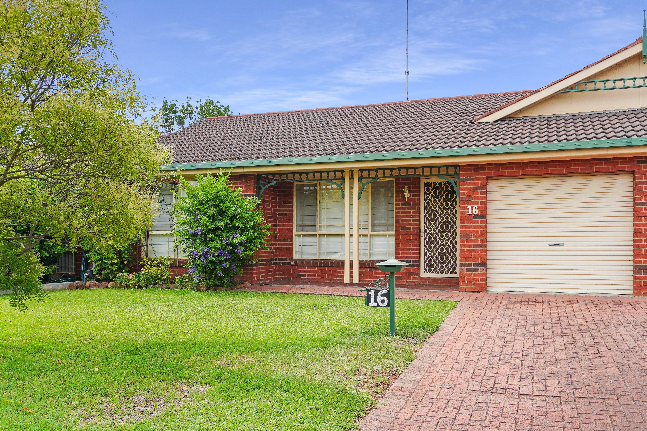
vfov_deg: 41.7
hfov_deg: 59.5
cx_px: 324
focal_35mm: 32
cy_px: 216
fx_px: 566
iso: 100
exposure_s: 1/400
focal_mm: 21
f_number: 5
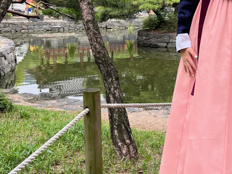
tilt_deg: -3.5
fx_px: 375
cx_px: 176
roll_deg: -1.6
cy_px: 35
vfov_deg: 25.6
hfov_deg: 33.6
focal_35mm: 56
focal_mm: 5.7
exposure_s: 1/433
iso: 50
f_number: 1.5
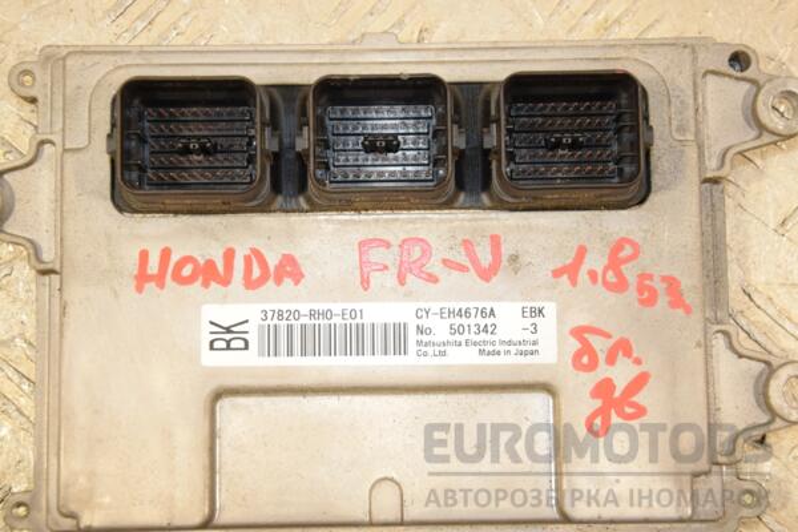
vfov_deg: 20.2
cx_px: 399
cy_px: 266
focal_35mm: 68
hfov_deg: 29.9
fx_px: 1496
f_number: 5.6
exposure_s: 1/200
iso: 800
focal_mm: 45
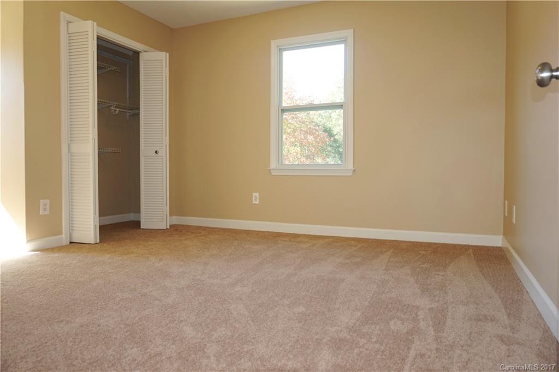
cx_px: 280
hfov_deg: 73.8
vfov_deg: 53.1
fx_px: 373
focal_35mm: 24
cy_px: 186
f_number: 4
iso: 200
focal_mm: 16
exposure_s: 1/60
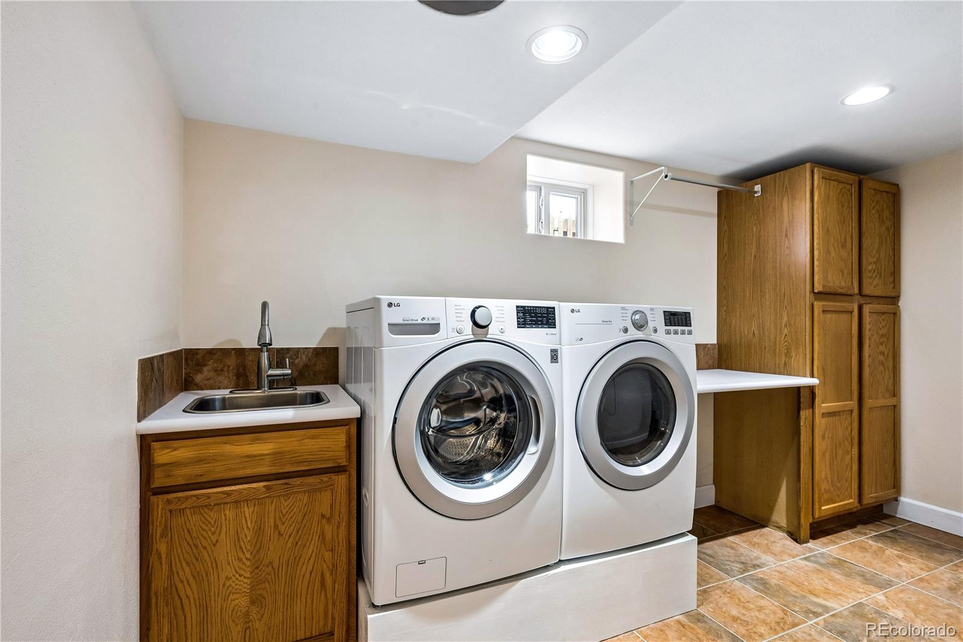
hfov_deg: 93.3
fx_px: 455
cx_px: 482
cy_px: 321
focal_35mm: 17
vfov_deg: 70.4
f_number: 10
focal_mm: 17
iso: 400
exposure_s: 1/13
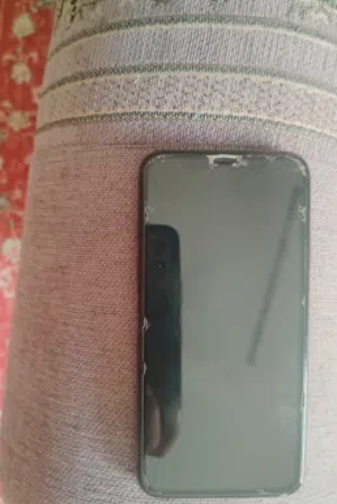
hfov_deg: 46.5
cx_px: 168
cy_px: 252
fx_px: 392
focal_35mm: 28
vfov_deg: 65.4
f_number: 1.8
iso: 100
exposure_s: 1/202
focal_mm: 4.25
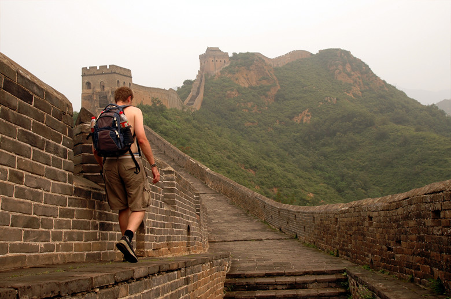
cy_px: 150
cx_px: 226
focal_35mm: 36
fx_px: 450
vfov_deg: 36.8
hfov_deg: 53.2
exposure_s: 1/320
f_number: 9
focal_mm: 24
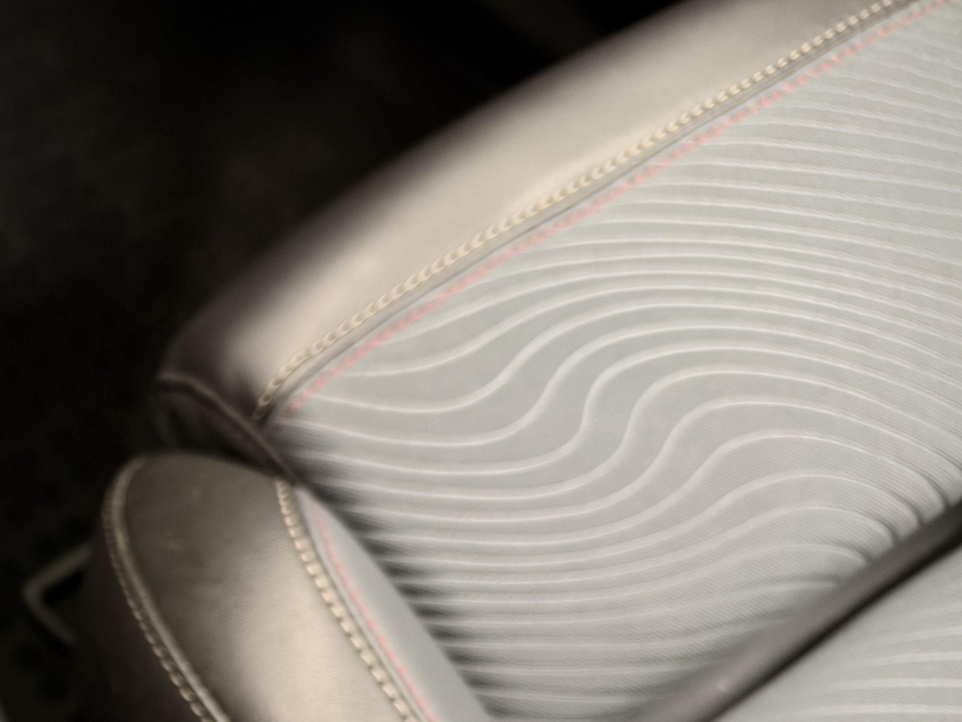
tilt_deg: -69.9
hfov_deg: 32.1
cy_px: 779
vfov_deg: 25.6
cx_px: -84
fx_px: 1473
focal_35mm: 53
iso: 500
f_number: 1.48
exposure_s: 1/33
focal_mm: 6.93
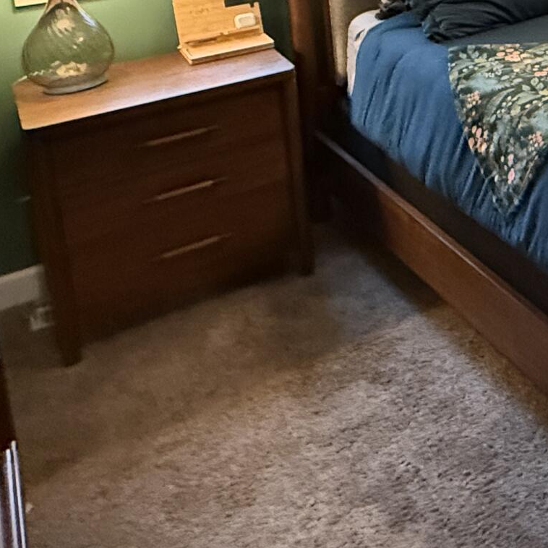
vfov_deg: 29.9
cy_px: -101
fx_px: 878
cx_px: 781
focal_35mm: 49
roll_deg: +0.4
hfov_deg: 26.8
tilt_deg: -9.3
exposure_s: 1/40
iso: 1000
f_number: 2.2
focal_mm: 2.22
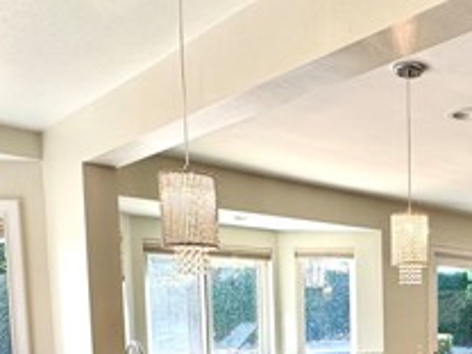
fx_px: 586
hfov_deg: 41.1
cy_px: 361
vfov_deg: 30.9
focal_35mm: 43
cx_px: 406
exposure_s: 1/120
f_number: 2.2
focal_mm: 2.22
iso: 80
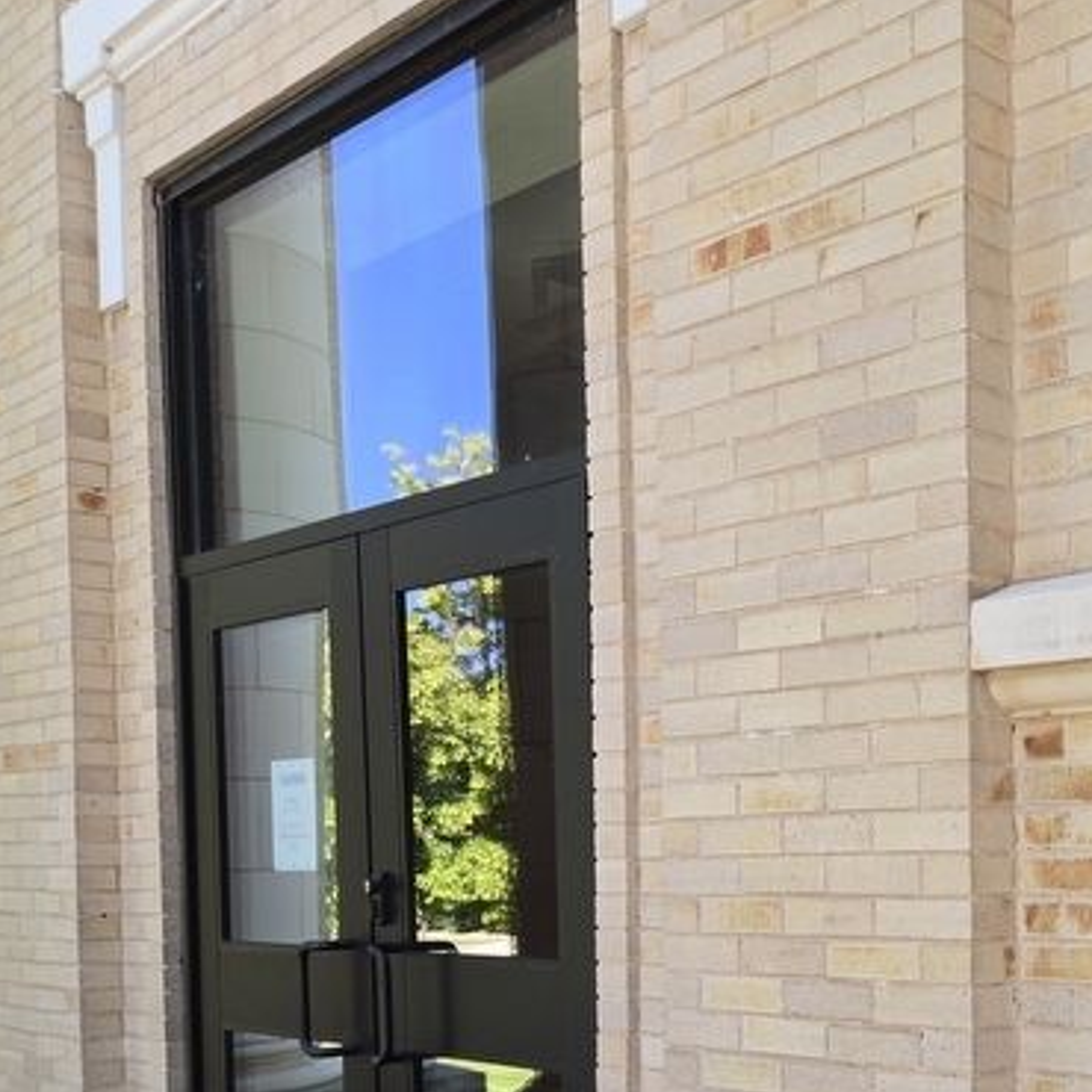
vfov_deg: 37.0
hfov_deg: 35.0
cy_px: 874
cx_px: 1074
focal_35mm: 44
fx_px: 1570
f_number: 1.8
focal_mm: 5.4
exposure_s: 1/180
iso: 40
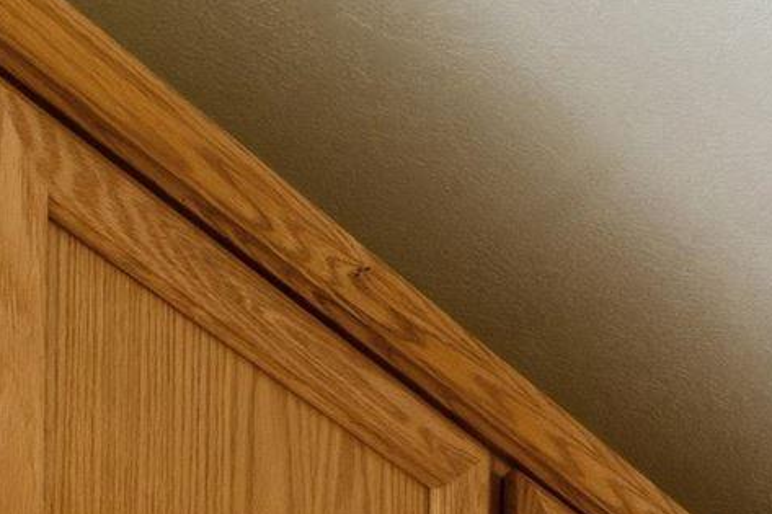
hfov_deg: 12.0
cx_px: 2164
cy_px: 1658
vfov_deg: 9.2
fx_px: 2355
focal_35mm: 110
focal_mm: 16.9
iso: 400
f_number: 13
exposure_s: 1/8
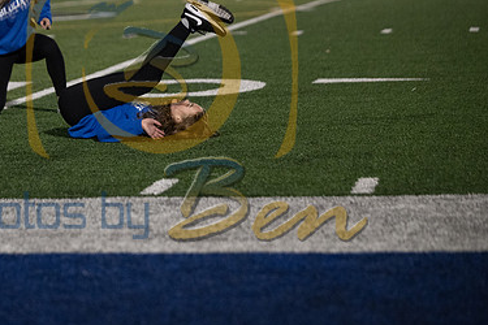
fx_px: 2413
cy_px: 105
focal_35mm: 178
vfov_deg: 7.7
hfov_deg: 11.5
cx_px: 135
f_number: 2.8
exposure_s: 1/1600
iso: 5000
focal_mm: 115
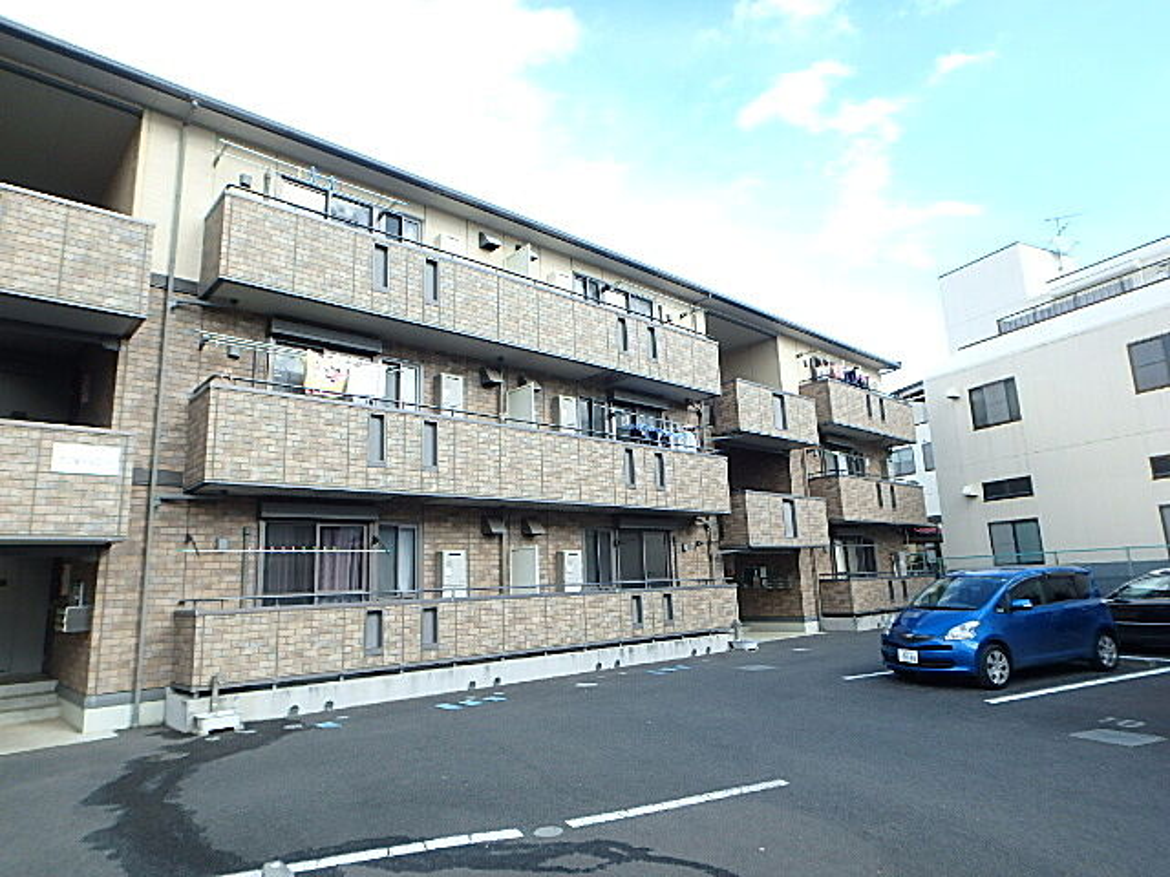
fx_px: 710
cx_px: 585
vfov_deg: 63.4
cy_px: 438
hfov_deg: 79.0
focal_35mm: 21
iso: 125
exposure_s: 1/250
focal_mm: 3.7
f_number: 3.5
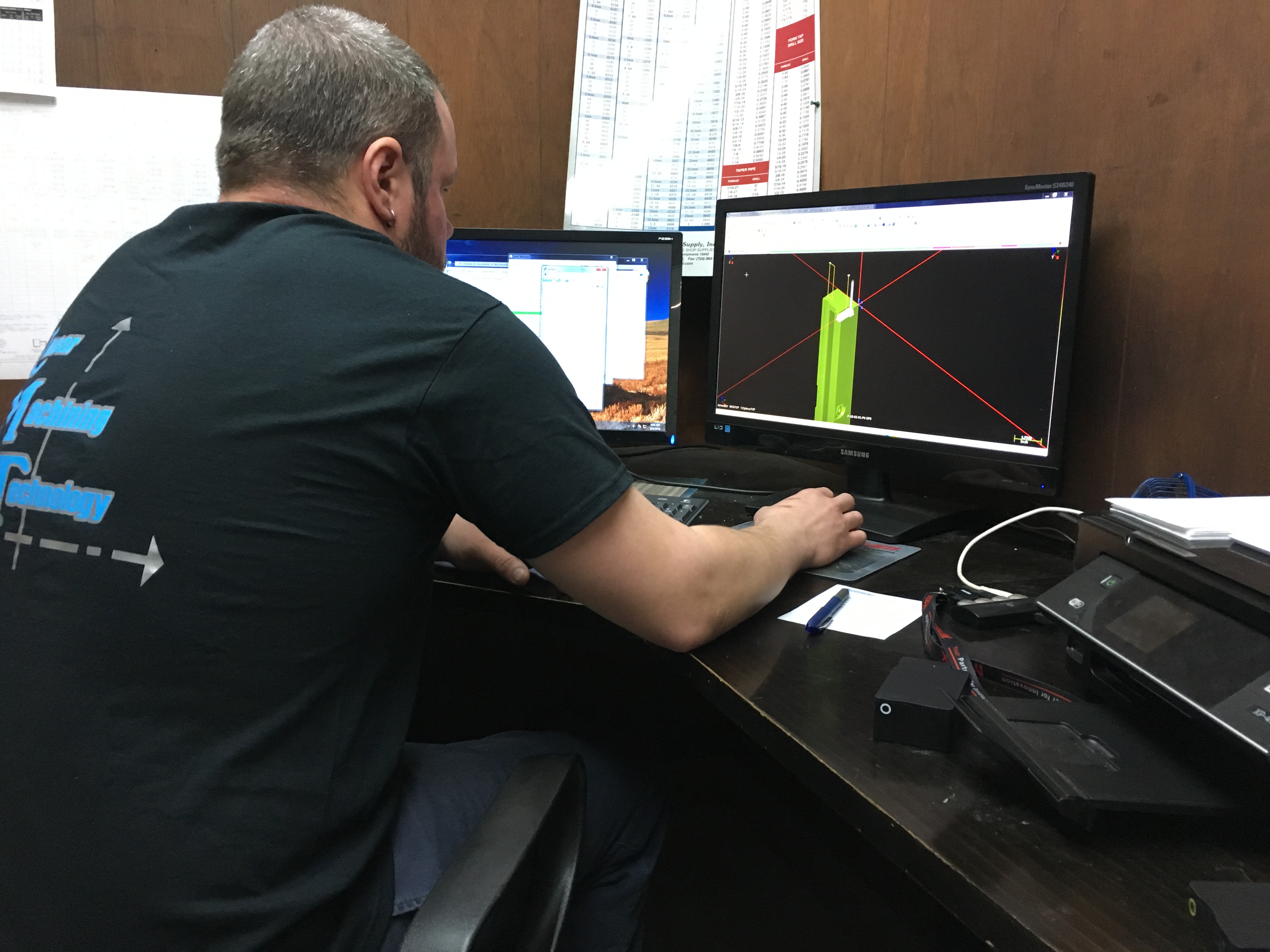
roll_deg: -1.1
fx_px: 1064
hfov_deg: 61.7
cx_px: 635
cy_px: 476
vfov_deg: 48.2
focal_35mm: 29
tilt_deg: -10.2
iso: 200
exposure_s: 1/30
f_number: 2.2
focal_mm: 4.15
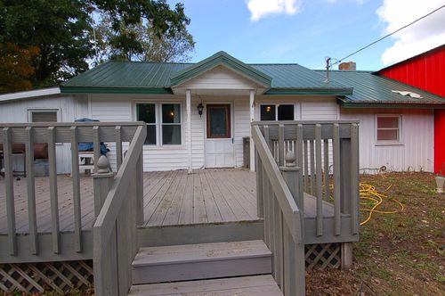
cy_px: 148
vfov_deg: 67.2
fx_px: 222
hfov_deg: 90.1
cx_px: 222
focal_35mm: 18
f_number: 7.1
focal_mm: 12
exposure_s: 1/200
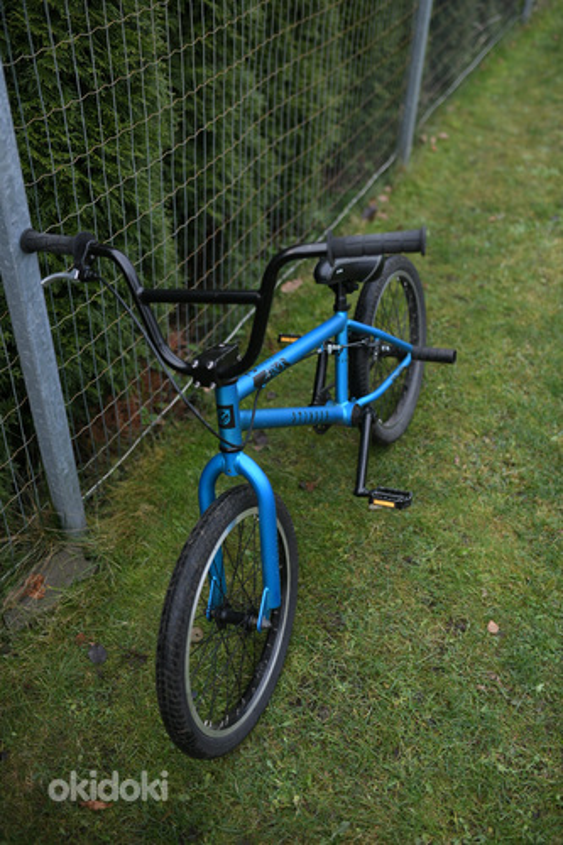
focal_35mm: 35
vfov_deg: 54.5
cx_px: 282
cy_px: 422
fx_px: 822
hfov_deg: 37.8
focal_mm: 35
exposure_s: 1/400
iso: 320
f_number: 2.5
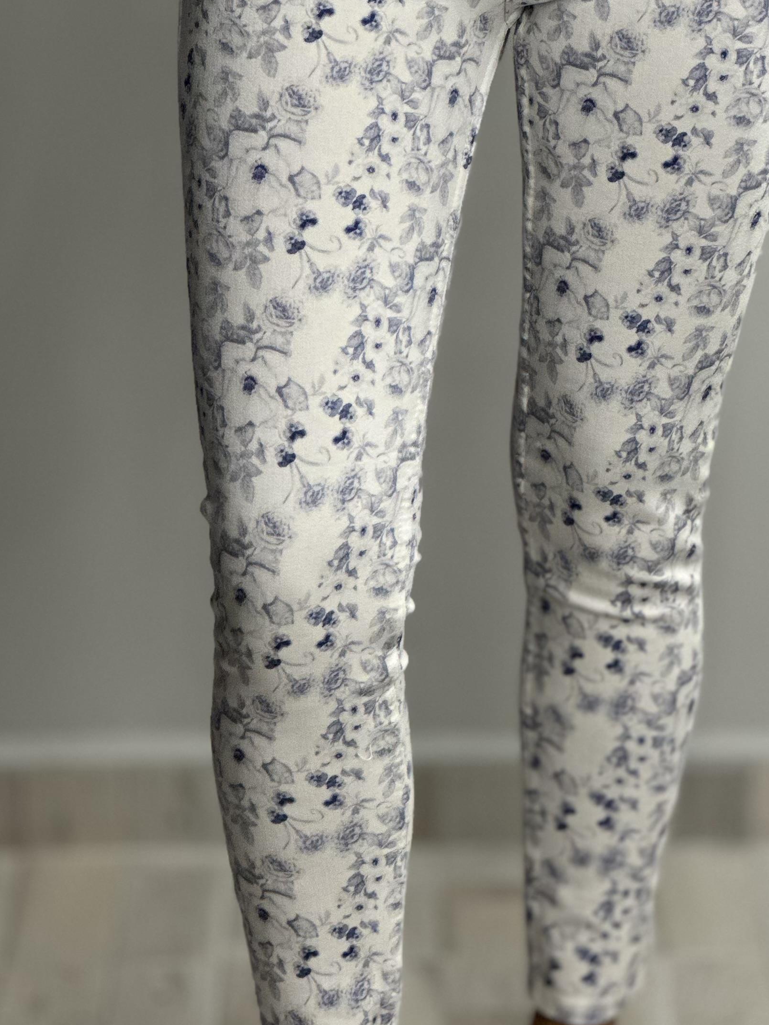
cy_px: 467
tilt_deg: -18.7
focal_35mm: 145
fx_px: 4295
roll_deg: +0.9
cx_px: 448
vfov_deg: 13.6
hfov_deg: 10.2
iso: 200
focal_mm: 9
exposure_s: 1/100
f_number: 2.8
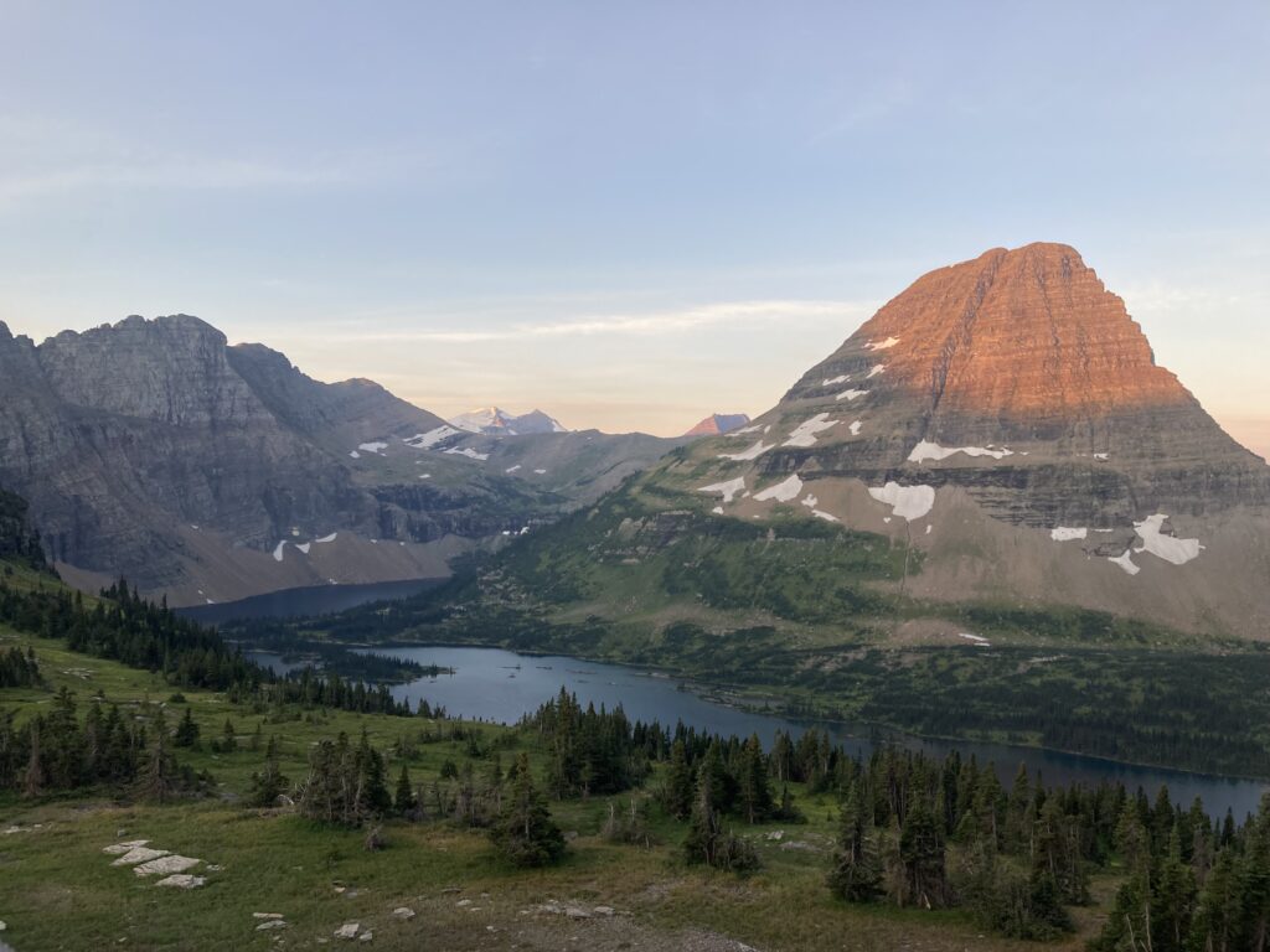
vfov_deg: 49.7
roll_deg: +0.5
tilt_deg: +1.6
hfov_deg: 63.4
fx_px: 1027
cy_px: 476
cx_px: 635
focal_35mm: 28
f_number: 1.8
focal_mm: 3.99
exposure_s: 1/221
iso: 20
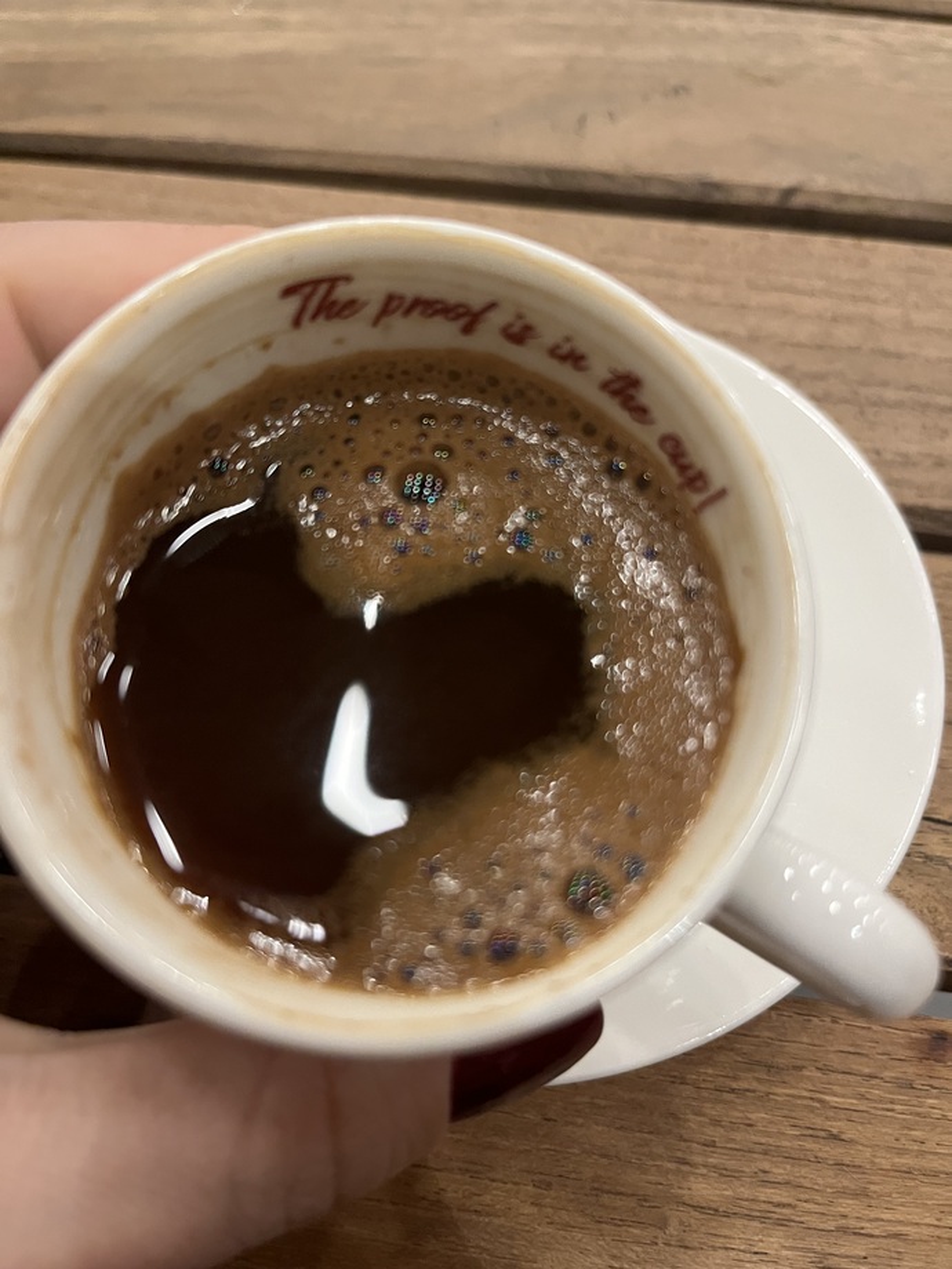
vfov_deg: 67.3
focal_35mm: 26
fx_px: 953
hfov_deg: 53.1
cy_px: 634
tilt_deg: -63.2
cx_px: 476
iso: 500
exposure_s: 1/33
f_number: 1.6
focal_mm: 5.1
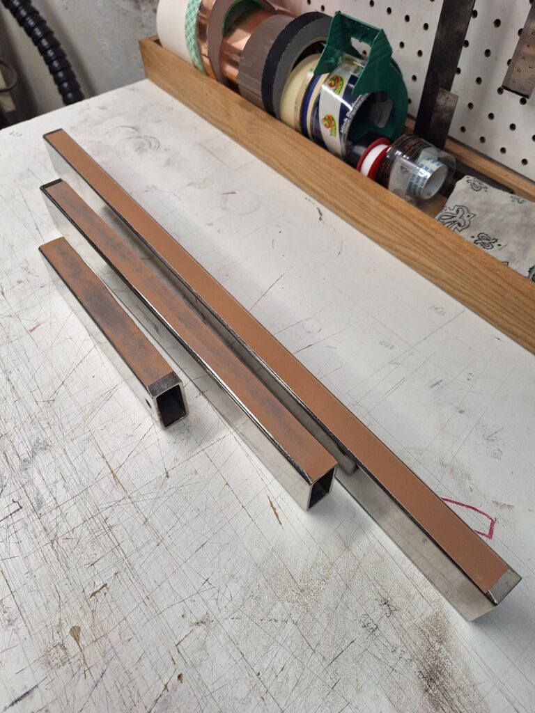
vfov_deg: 73.9
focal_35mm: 23
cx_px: 268
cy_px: 356
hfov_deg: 58.9
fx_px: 474
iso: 50
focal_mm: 5.54
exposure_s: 1/120
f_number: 1.8
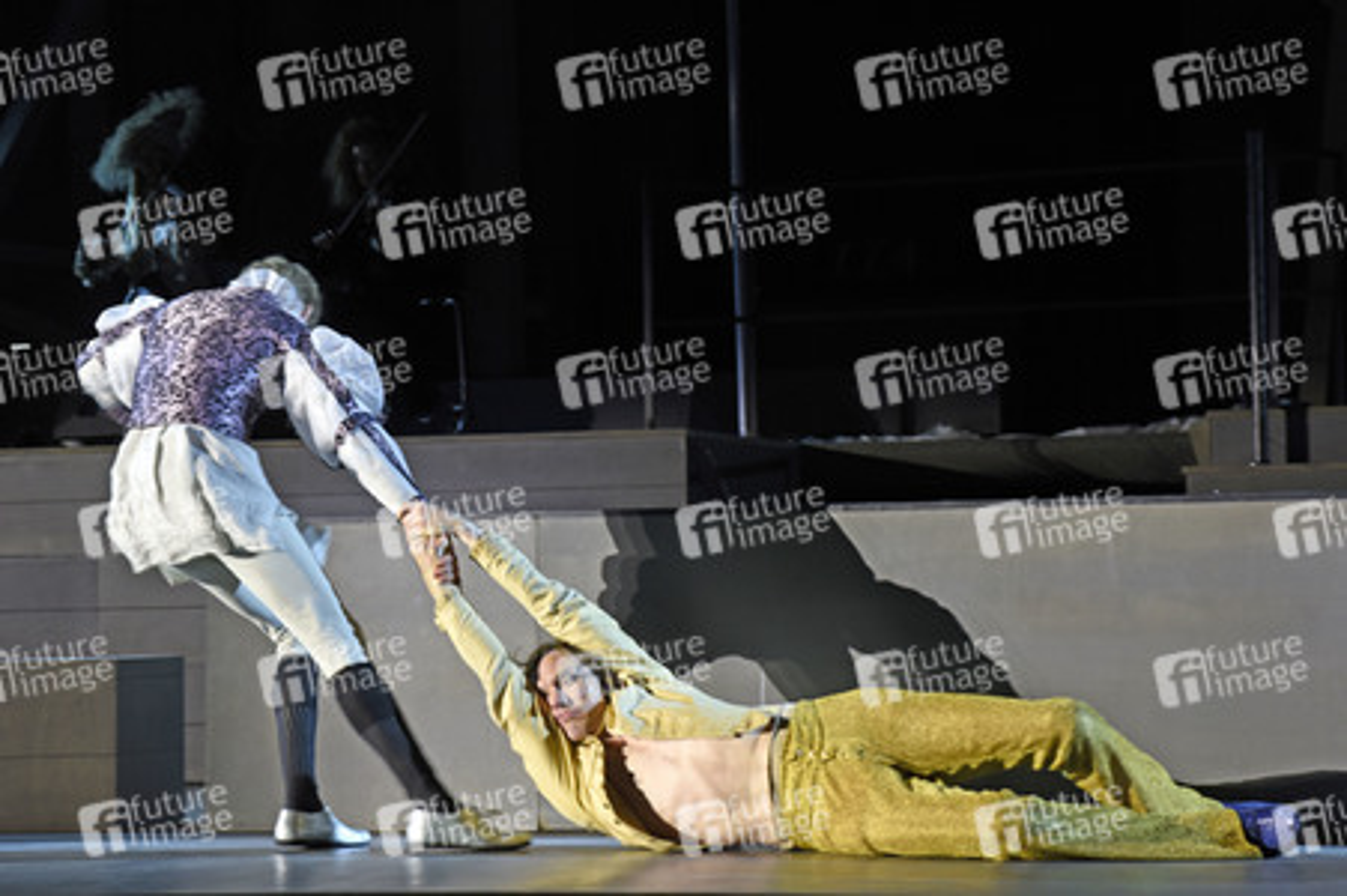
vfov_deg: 15.9
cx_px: 674
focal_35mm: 86
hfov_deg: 23.7
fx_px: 3215
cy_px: 448
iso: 1000
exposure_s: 1/80
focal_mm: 86
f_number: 5.6
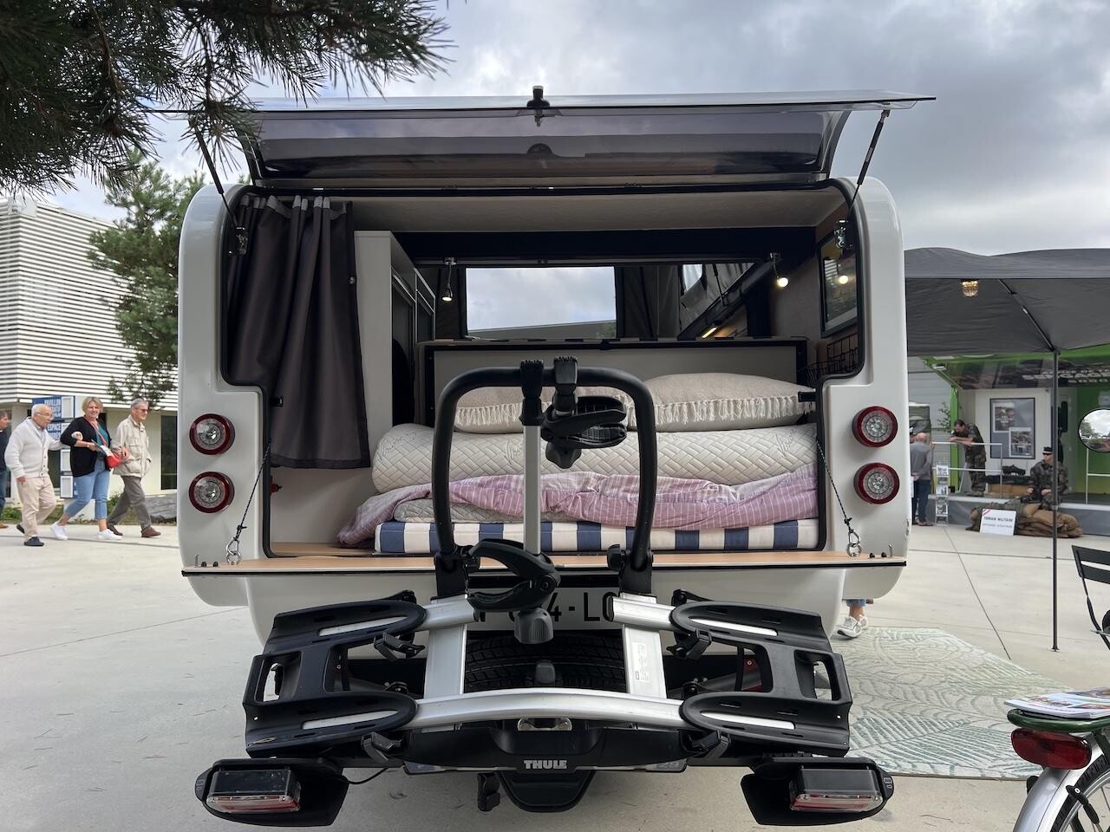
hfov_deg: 67.3
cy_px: 416
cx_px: 555
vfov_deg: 53.1
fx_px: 834
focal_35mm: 26
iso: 50
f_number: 1.5
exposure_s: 1/1147
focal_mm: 5.7
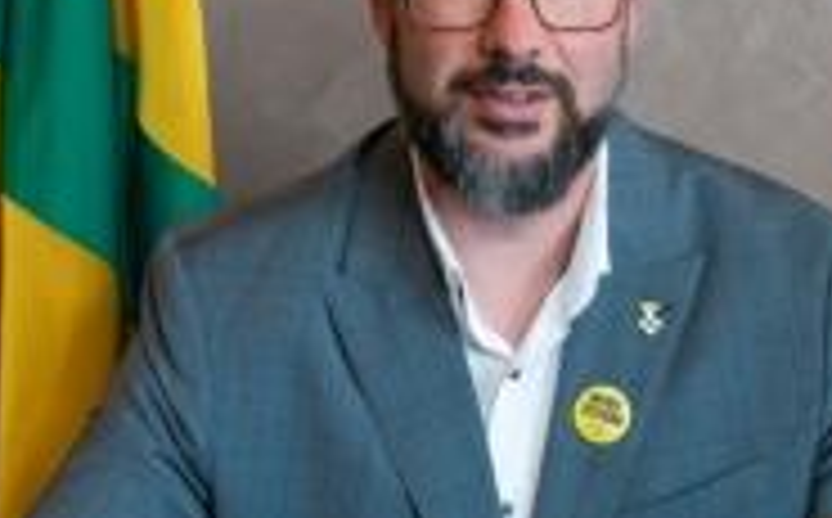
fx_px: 2241
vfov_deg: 13.2
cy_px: 322
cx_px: 468
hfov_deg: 21.0
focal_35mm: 99
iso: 500
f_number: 5.6
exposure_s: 1/100
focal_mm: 40
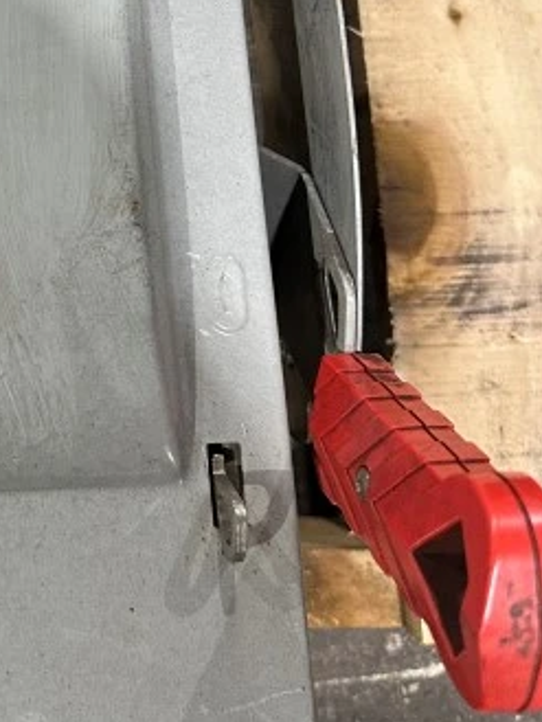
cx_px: -86
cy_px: 83
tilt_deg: -76.2
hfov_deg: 24.1
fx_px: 1168
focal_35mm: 56
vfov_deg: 32.7
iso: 320
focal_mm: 6.86
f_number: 1.78
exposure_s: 1/60
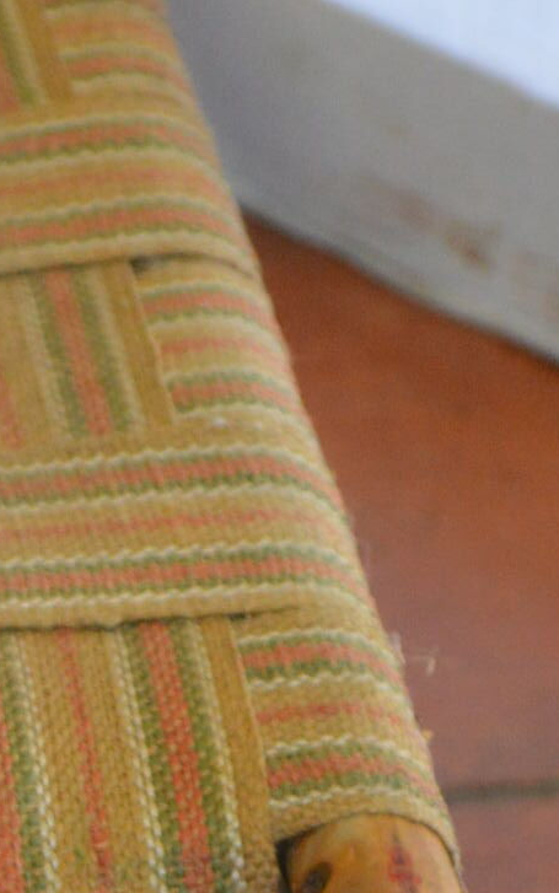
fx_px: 5844
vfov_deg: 8.7
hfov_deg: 5.4
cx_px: -358
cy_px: 824
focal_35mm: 240
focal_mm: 38
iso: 1100
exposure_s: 1/60
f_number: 5
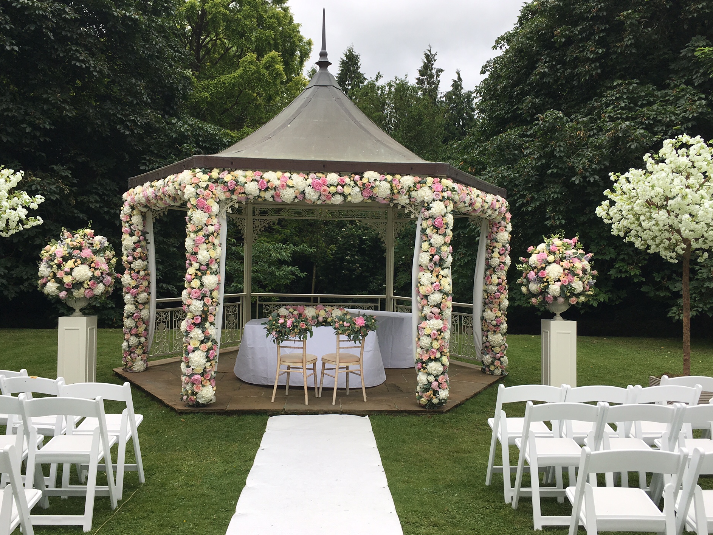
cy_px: 264
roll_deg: -1.0
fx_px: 638
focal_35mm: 31
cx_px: 358
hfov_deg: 58.4
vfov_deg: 45.4
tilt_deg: -1.7
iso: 25
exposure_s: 1/574
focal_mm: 4.15
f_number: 2.2
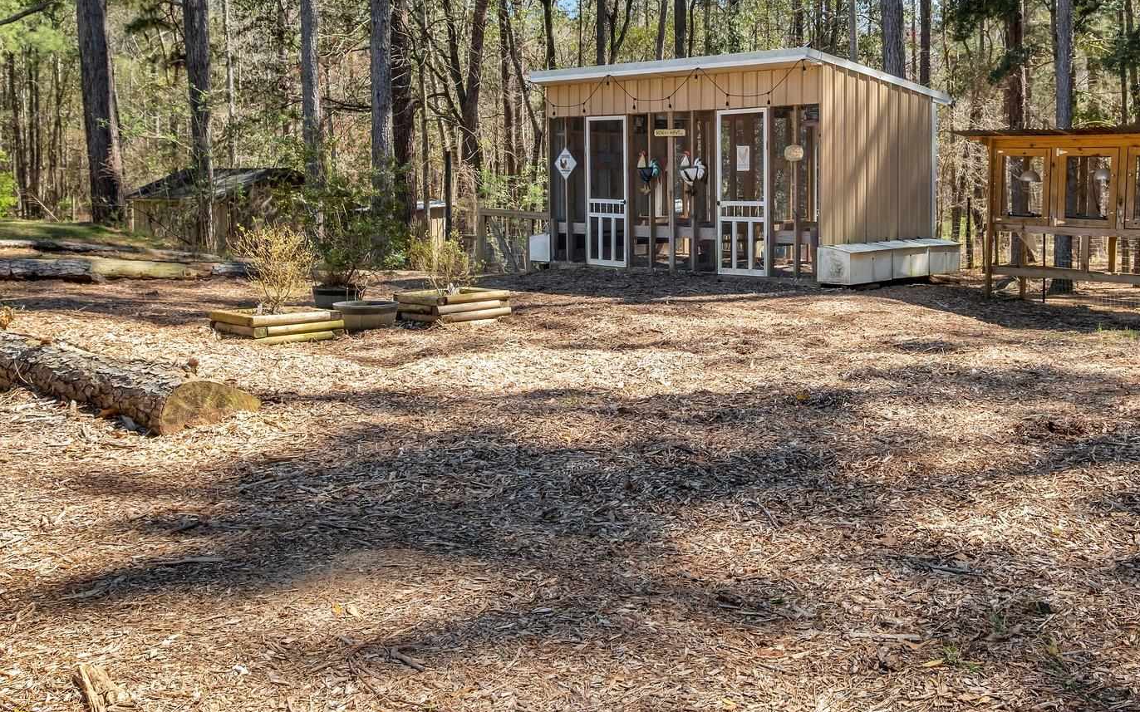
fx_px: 1087
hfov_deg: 54.1
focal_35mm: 35
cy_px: 192
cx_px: 770
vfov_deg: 35.6
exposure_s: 1/140
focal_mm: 15.1
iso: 250
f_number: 8
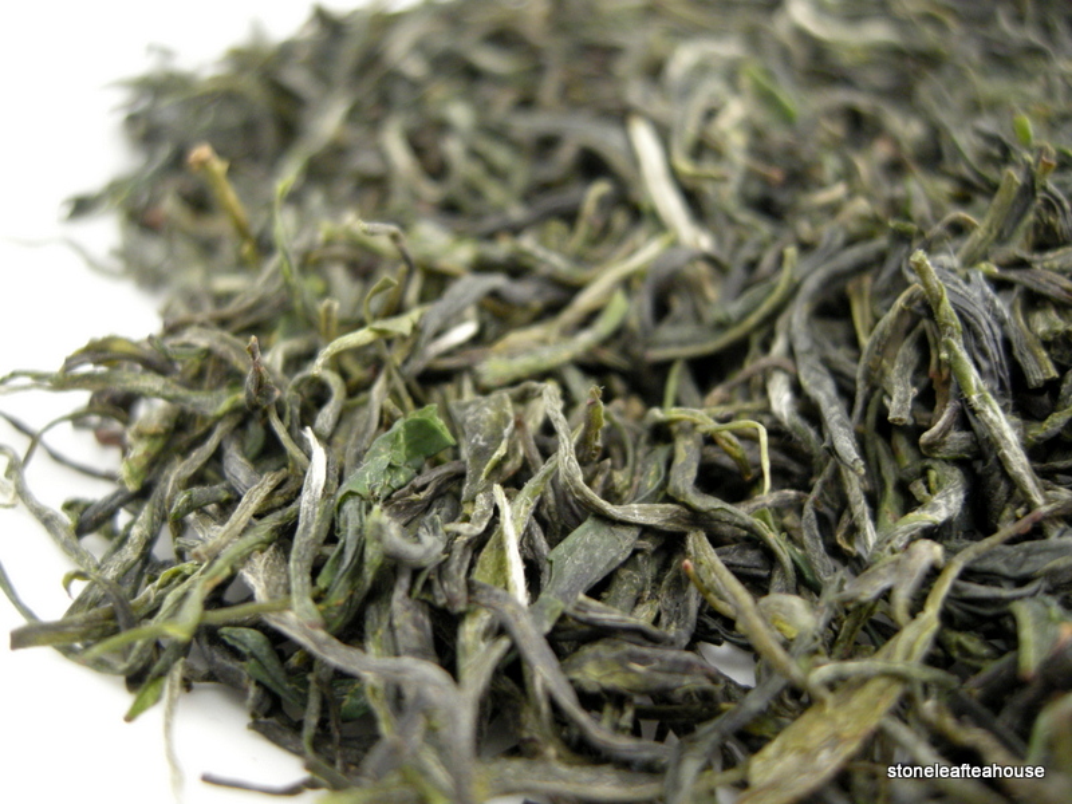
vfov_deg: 40.7
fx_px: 1084
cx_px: 536
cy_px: 402
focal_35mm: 35
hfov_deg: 52.6
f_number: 2.7
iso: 302
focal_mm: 7.5
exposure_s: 1/60
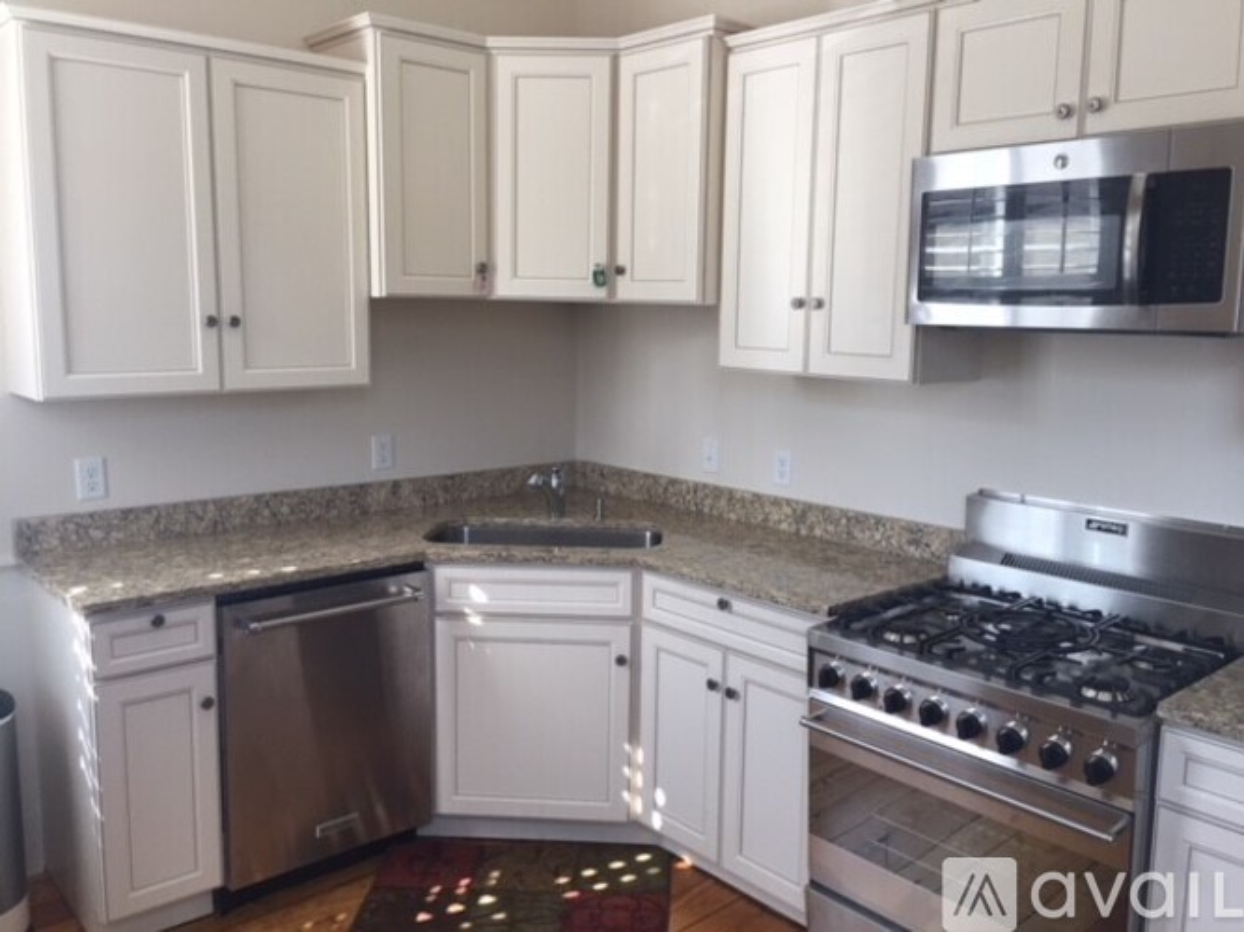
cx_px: 622
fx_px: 1042
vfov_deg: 48.2
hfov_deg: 61.7
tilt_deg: -7.7
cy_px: 466
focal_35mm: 29
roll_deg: -1.6
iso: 50
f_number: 2.2
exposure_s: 1/120
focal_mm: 4.15
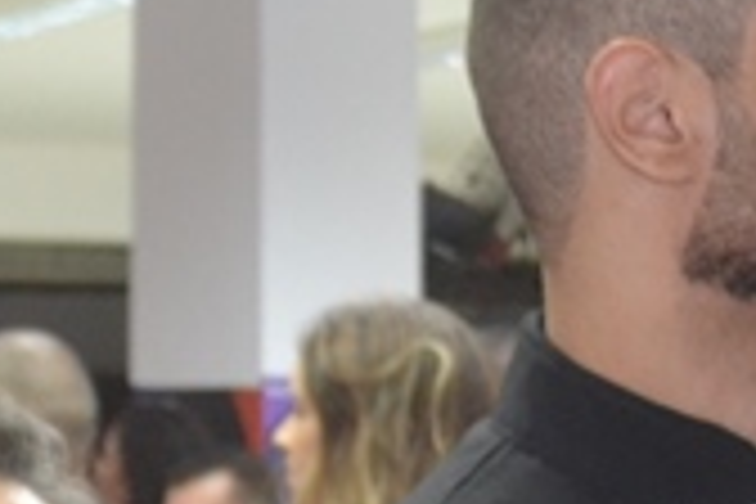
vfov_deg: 8.0
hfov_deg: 11.7
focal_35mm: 171
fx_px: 3591
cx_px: -171
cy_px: 542
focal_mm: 24
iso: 1800
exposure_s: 1/60
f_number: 4
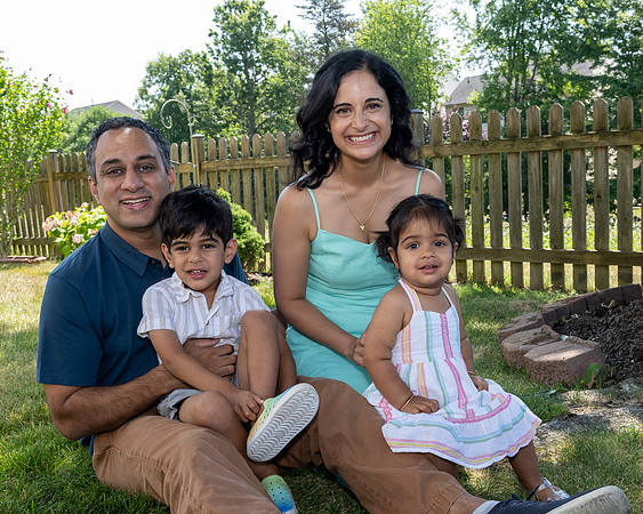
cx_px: 356
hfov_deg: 46.6
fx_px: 746
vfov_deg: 38.0
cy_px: 251
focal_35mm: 39
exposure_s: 1/250
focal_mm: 23
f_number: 7.1
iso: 450
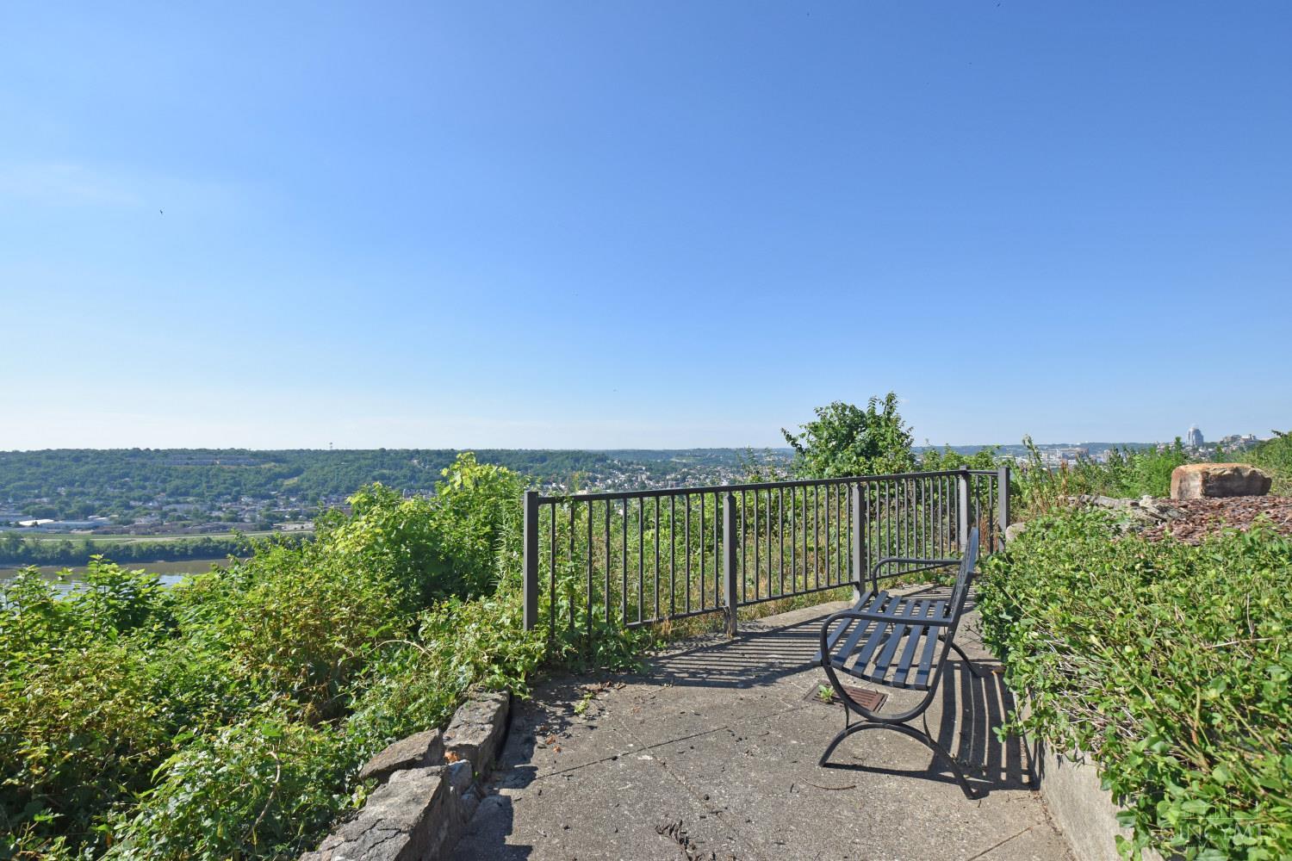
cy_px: 430
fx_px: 538
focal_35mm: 15
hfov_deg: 100.4
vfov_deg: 77.3
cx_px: 646
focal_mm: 10
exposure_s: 1/320
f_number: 9
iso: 200
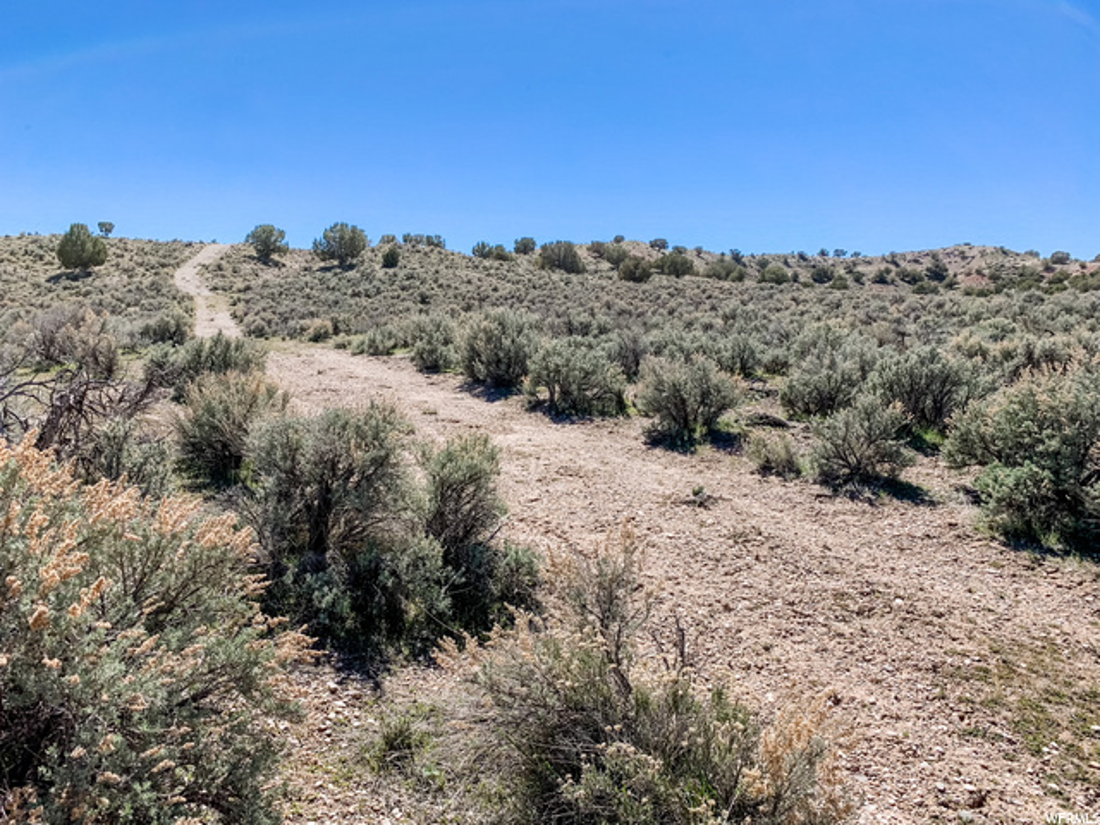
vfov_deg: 53.1
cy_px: 412
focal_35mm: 26
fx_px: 826
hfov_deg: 67.3
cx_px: 550
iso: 25
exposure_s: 1/2200
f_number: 1.8
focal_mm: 4.25
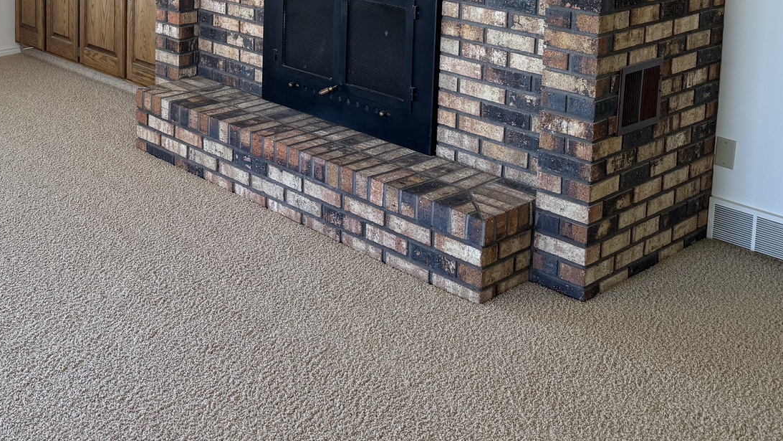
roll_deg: -0.6
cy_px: -81
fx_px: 1017
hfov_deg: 40.4
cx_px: 161
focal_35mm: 49
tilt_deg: -6.4
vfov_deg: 22.6
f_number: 1.78
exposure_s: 1/120
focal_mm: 6.76
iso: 125
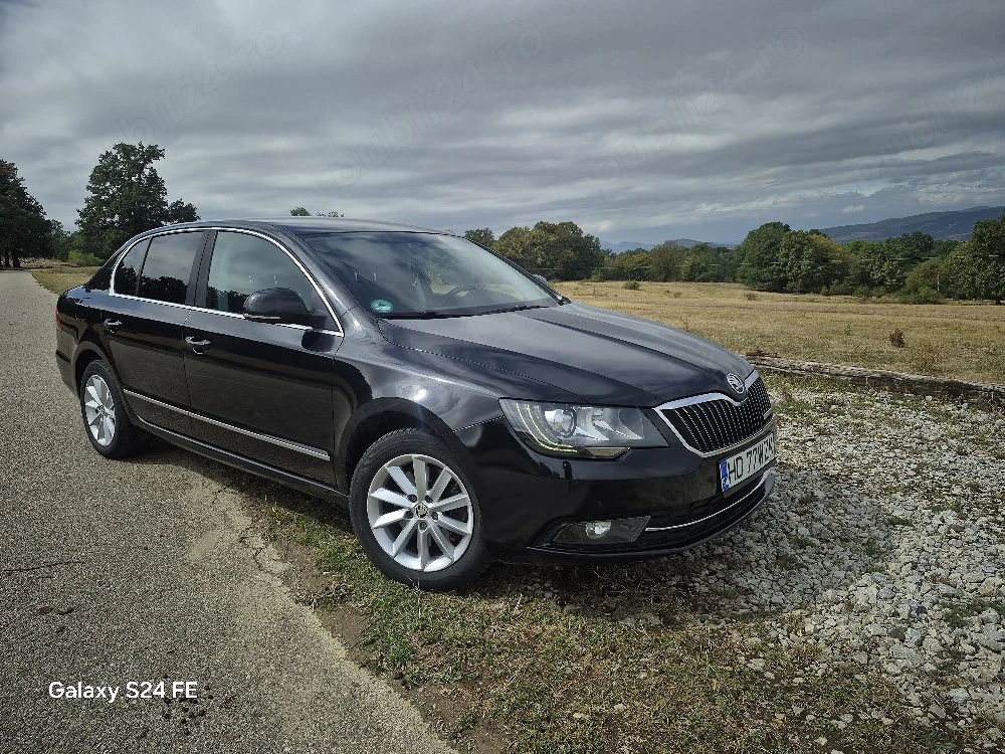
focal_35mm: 23
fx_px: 668
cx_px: 502
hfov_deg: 73.9
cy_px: 377
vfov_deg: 58.9
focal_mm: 5.4
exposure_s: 1/2500
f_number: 1.8
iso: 25
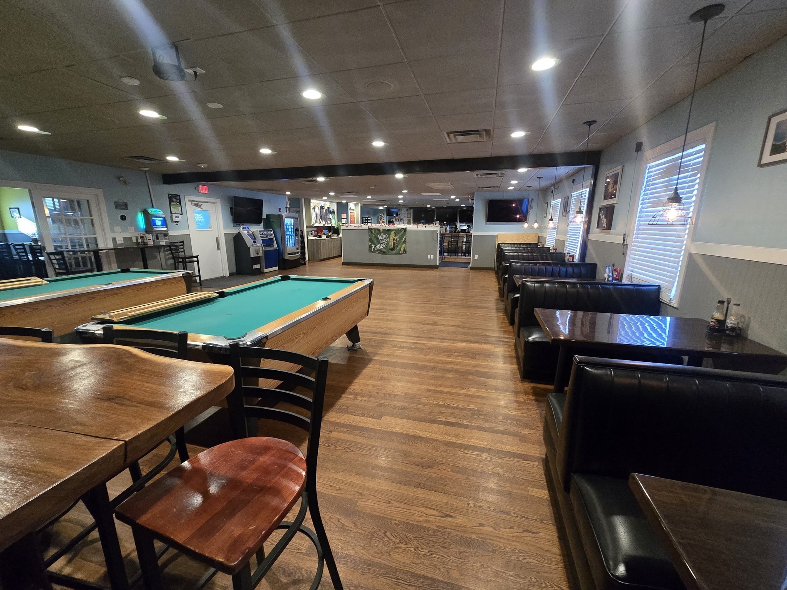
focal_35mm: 13
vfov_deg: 89.9
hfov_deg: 106.2
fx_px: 296
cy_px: 295
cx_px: 394
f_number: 2.2
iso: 1000
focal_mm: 2.2
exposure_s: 1/60
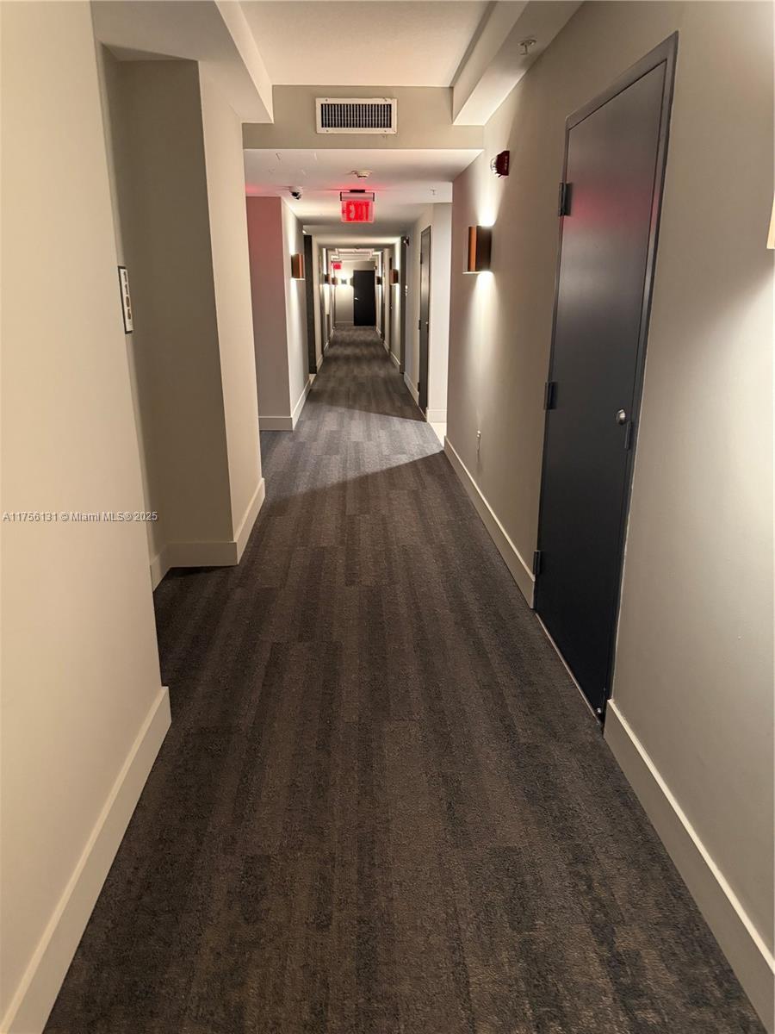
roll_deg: -0.6
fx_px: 716
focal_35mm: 24
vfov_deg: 71.6
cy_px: 517
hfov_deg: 56.8
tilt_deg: -16.5
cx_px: 388
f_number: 1.78
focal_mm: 6.76
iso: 800
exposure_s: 1/43
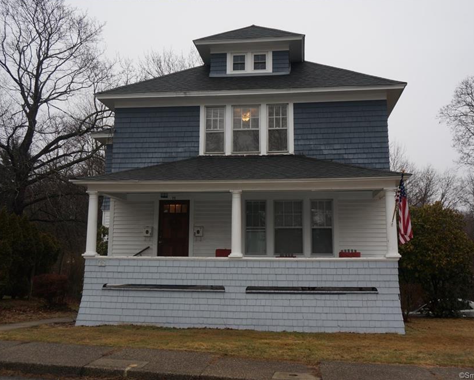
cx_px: 242
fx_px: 491
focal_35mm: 35
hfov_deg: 51.5
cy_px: 185
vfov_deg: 42.2
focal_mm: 20
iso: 100
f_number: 4
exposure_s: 1/160
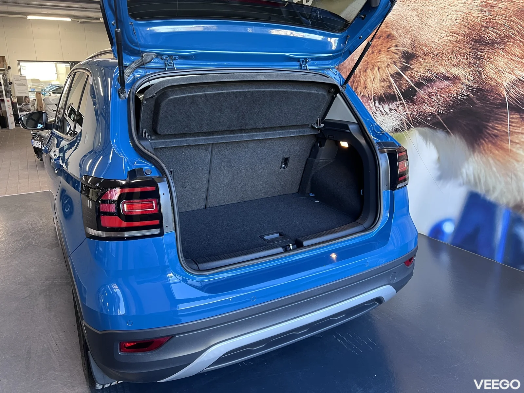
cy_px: 196
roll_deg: +0.6
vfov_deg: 53.1
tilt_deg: -14.4
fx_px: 394
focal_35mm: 26
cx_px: 262
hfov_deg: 67.3
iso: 125
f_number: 1.5
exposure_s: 1/78
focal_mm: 5.7
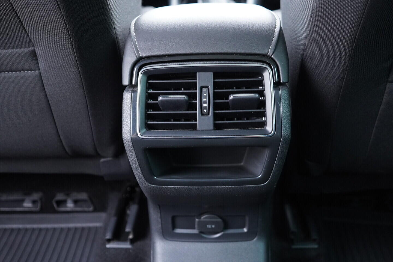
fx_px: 393
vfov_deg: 36.9
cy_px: 131
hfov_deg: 53.1
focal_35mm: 36
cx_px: 196
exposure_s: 1/40
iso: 1600
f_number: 2.8
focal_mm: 24
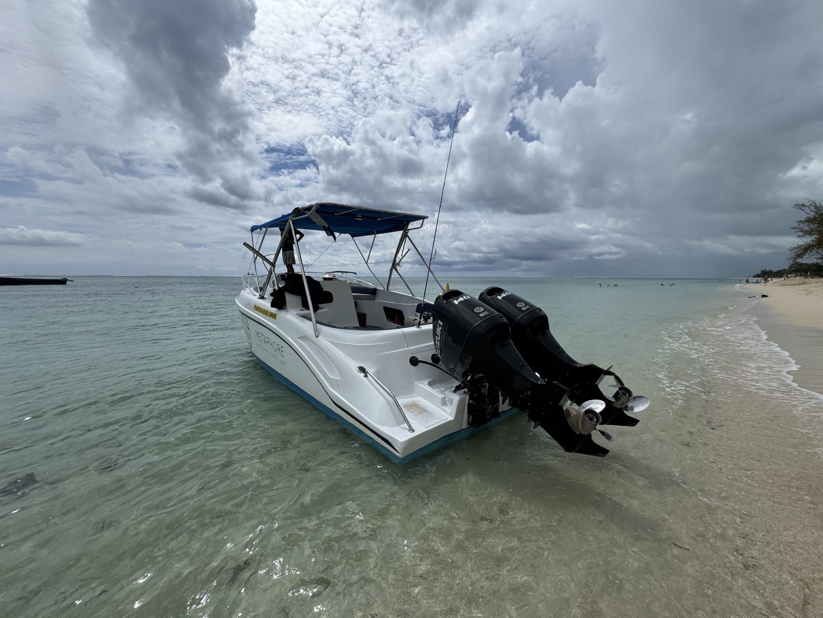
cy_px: 309
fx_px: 333
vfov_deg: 85.7
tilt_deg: -5.5
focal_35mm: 14
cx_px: 412
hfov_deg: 102.1
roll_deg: -0.8
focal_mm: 2.22
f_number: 2.2
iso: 40
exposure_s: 1/3906
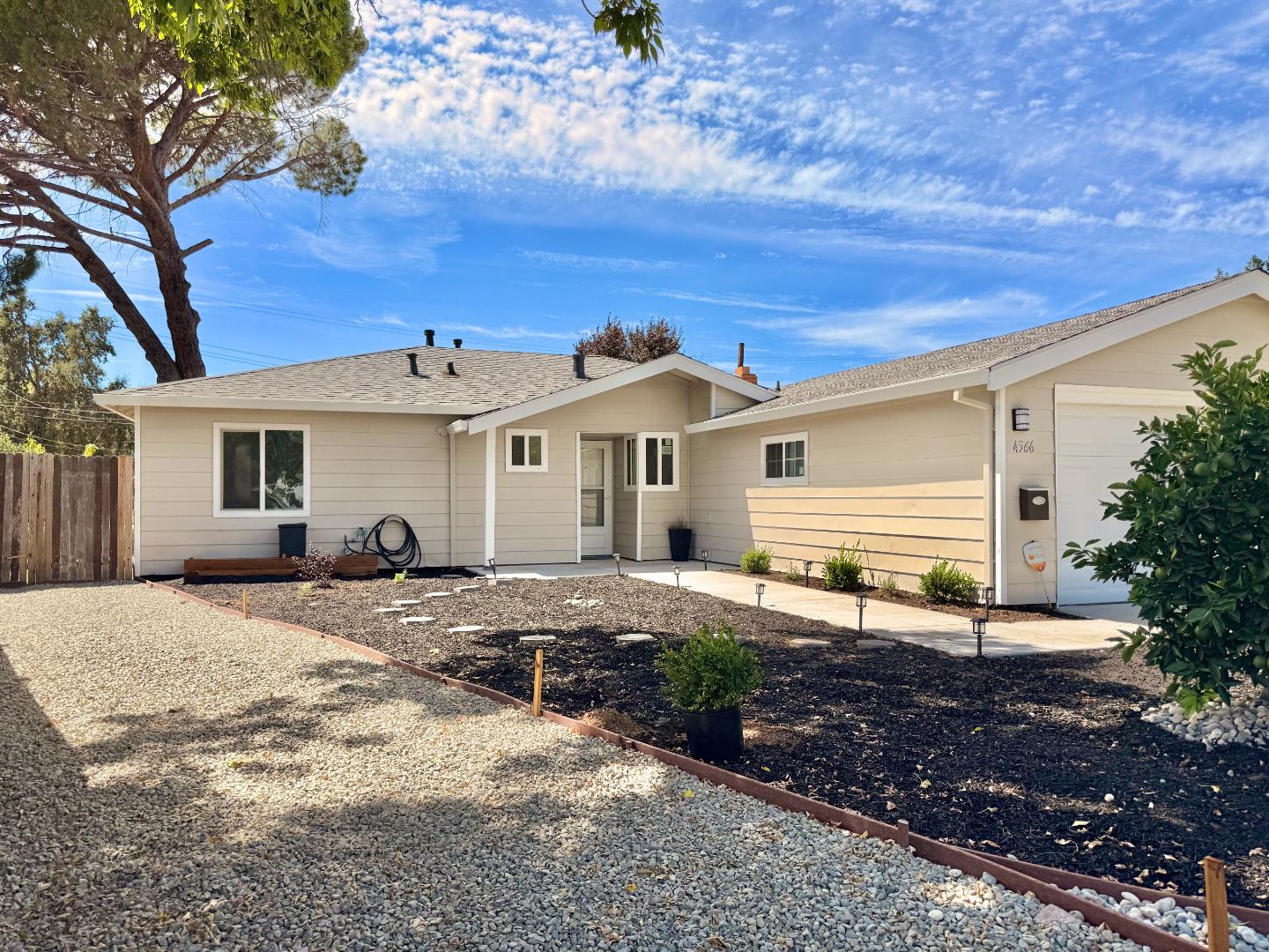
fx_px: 916
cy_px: 482
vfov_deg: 54.9
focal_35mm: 25
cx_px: 630
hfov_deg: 69.4
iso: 80
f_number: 1.78
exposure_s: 1/5714
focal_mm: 6.76
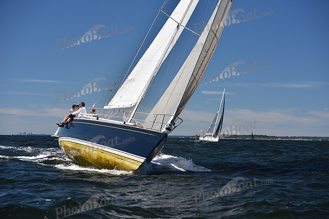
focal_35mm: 70
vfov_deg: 19.5
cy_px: 110
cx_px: 164
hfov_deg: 28.8
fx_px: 640
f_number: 4.5
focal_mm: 70
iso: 200
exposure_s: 1/1000
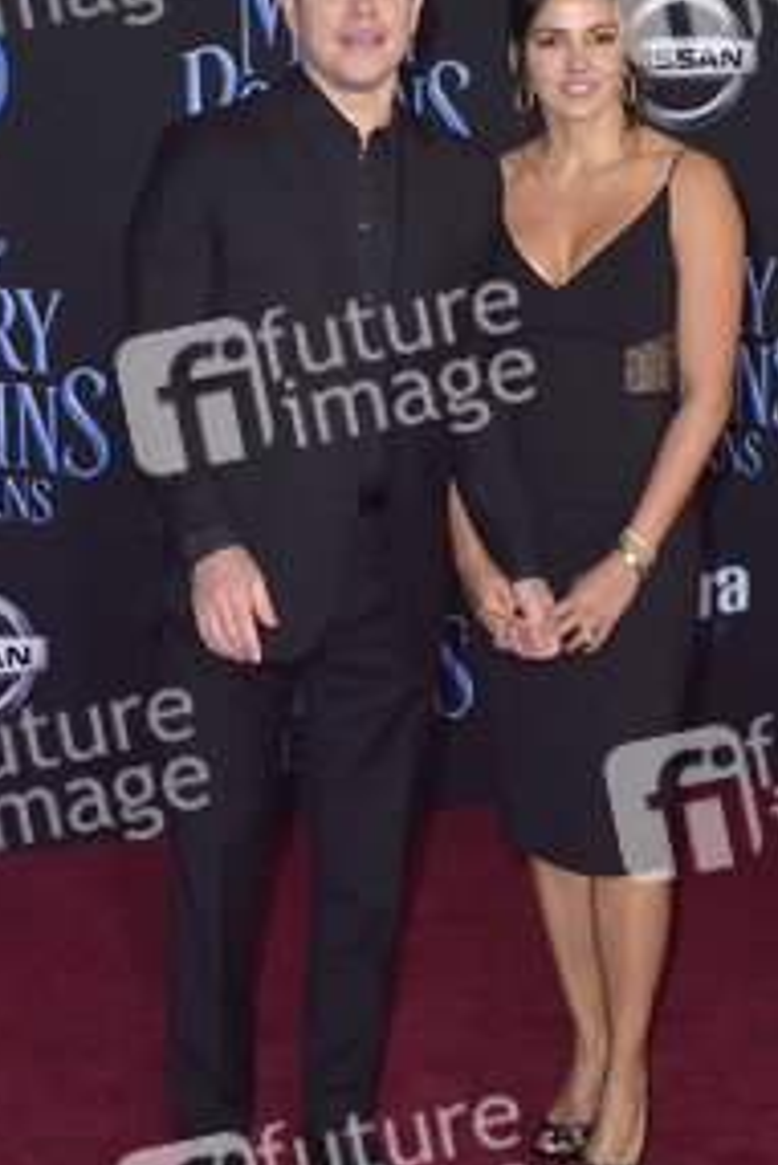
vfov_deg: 26.3
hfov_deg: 17.7
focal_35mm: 77
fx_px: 2493
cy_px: 582
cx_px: 446
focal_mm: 55
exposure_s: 1/250
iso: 400
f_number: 6.3
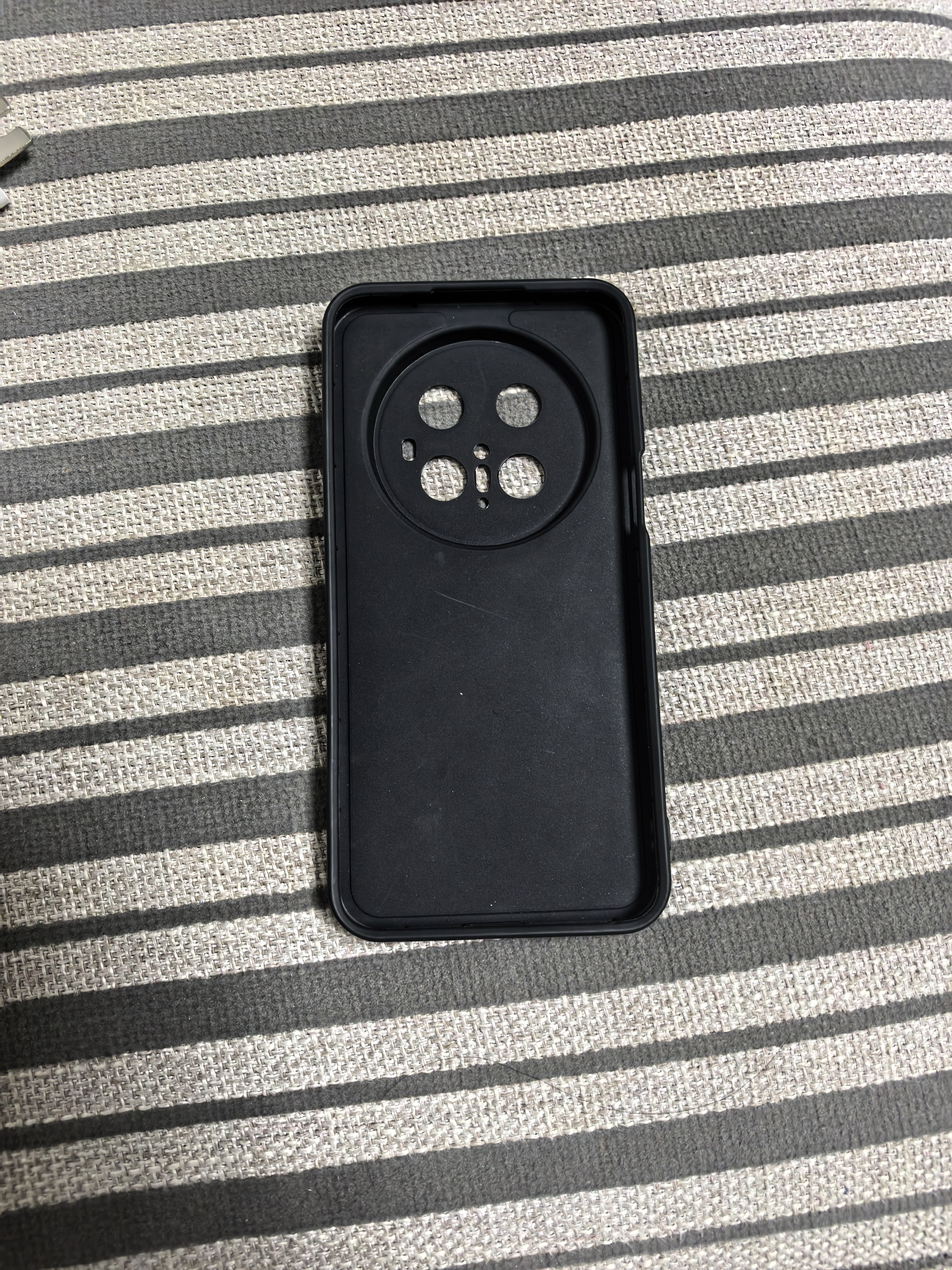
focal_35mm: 24
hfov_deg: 56.8
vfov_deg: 71.6
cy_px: 635
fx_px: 880
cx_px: 476
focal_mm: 6.98
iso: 5000
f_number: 2
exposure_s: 1/608
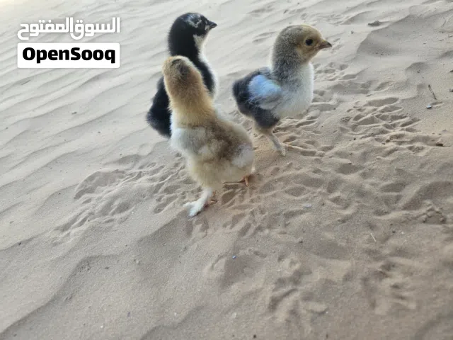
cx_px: 226
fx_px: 301
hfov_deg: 73.9
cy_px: 170
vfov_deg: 58.9
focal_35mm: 23
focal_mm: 5.4
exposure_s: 1/187
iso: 32
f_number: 1.8
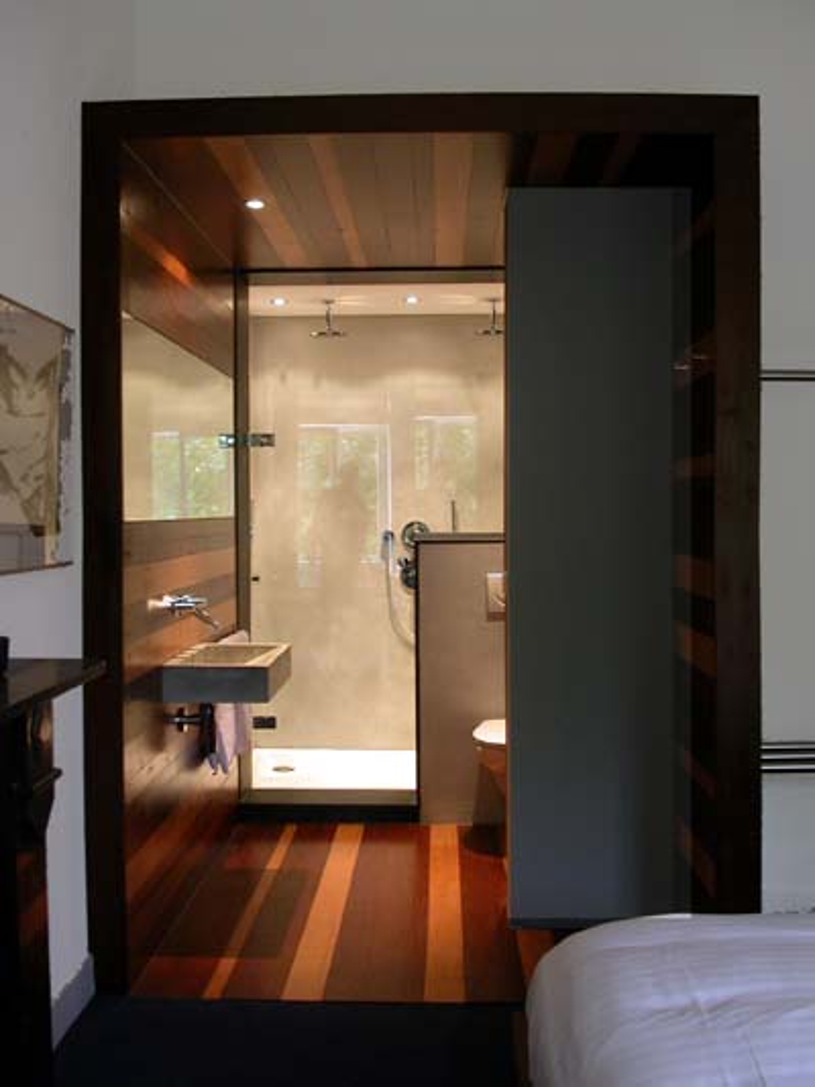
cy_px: 544
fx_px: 1192
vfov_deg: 49.0
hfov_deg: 37.7
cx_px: 408
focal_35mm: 38
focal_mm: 7.85
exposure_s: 1/9
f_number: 2.6
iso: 100
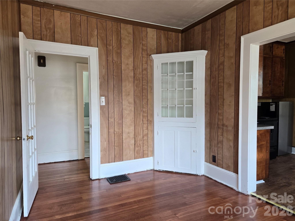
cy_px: 110
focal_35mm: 23
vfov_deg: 58.9
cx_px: 148
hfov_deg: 73.9
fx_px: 196
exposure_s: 1/120
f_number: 1.8
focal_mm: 5.4
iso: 200
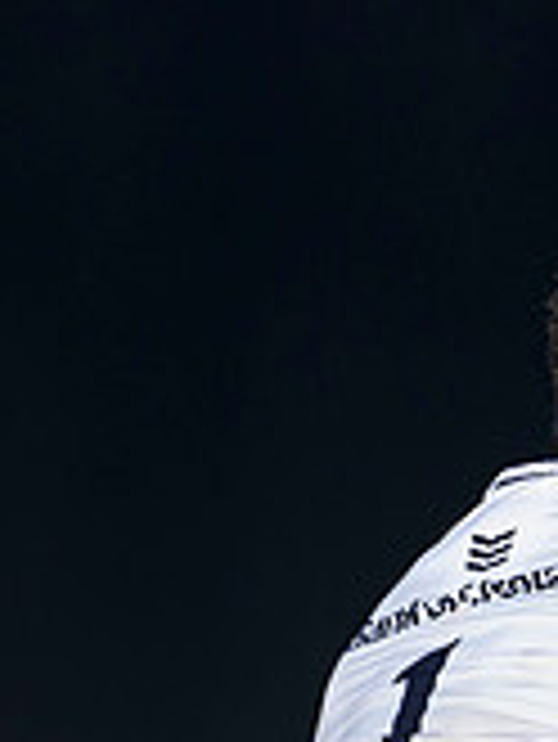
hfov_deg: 0.5
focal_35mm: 2896
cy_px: 1407
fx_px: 62163
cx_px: 1837
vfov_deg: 0.7
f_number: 3.5
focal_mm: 400
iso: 500
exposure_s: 1/4000
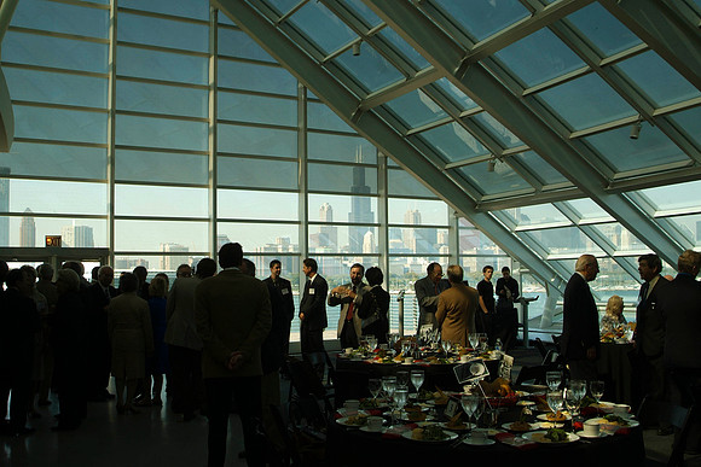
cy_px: 234
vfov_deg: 36.9
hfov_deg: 53.1
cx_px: 350
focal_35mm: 36
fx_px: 701
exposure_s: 1/60
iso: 200
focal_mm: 24
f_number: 9.5
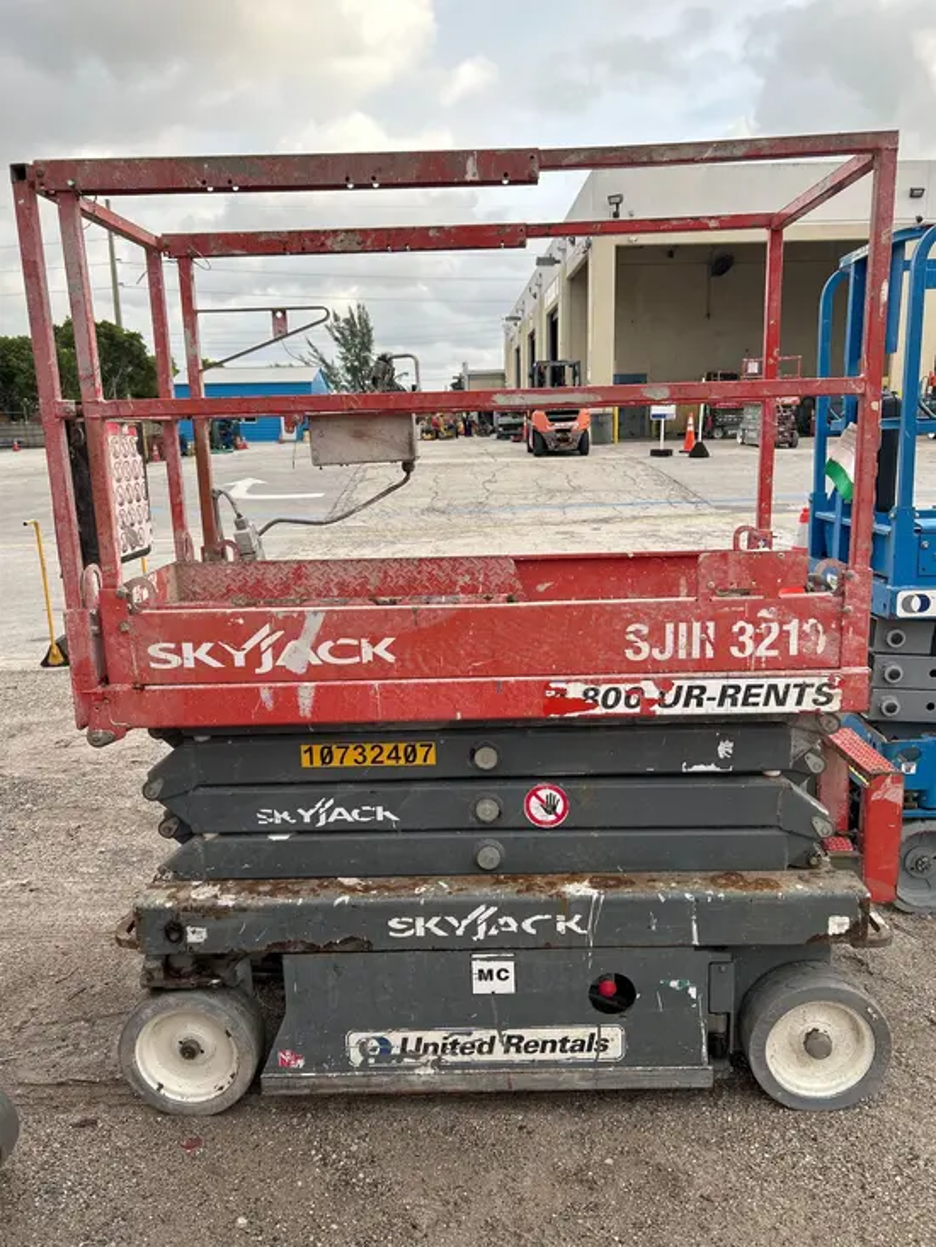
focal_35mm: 26
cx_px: 468
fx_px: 937
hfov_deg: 53.1
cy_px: 624
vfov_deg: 67.3
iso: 50
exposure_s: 1/924
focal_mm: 5.7
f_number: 1.5
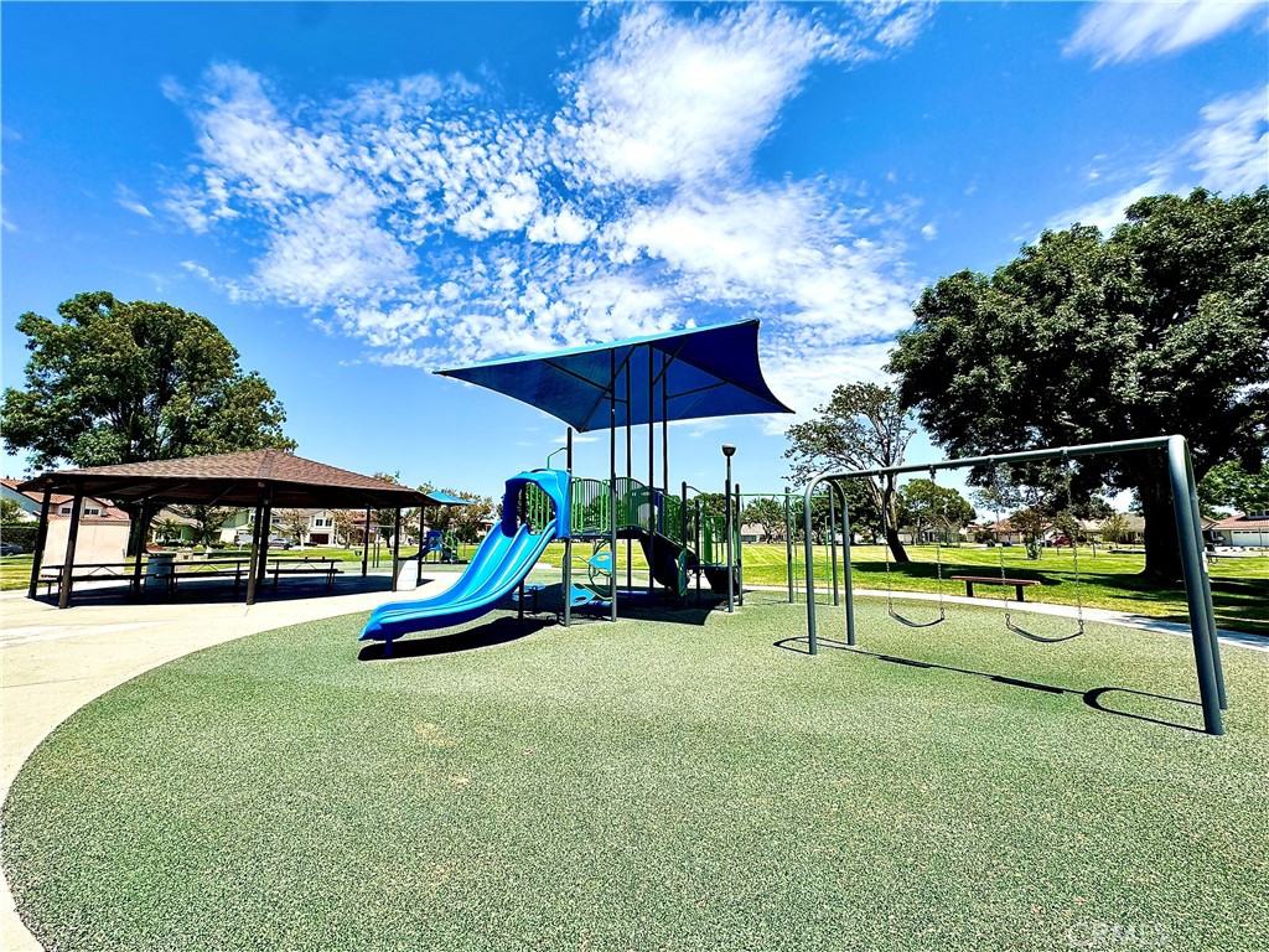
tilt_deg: +7.0
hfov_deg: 102.1
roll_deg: +0.1
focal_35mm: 14
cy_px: 476
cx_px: 634
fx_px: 513
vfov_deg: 85.7
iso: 50
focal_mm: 2.22
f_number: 2.2
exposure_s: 1/2584
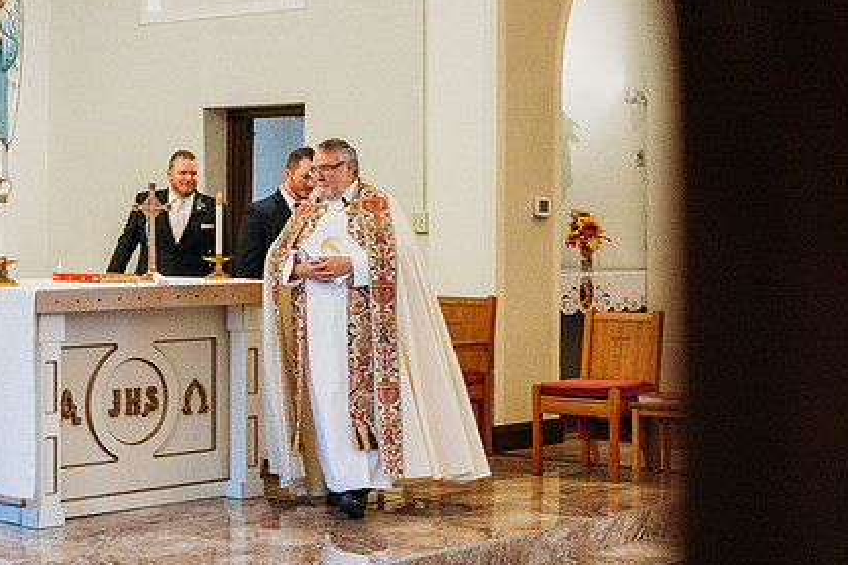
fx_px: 1719
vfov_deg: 18.7
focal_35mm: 73
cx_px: 317
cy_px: 253
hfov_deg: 27.6
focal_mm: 35
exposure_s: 1/800
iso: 1000
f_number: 1.8
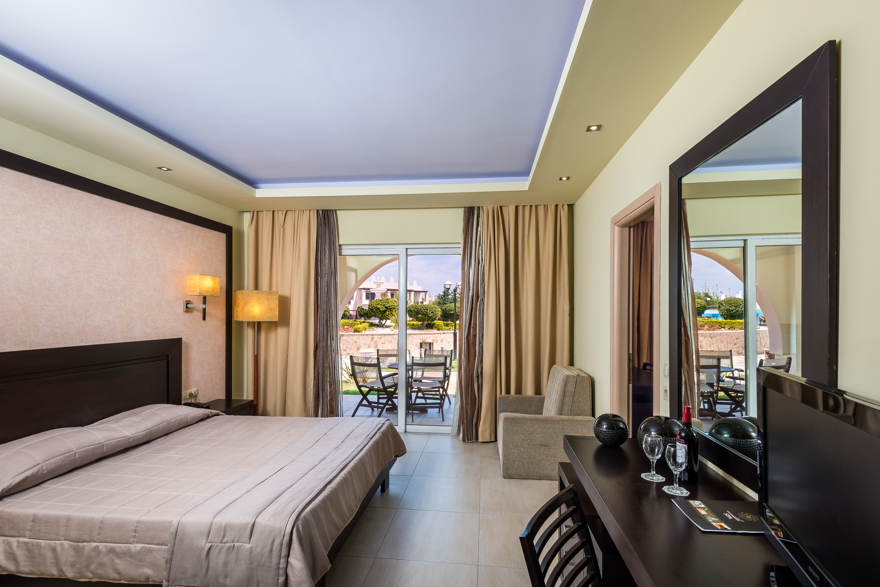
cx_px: 440
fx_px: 391
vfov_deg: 73.8
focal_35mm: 16
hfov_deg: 96.7
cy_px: 294
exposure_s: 1/400
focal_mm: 16
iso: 200
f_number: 10
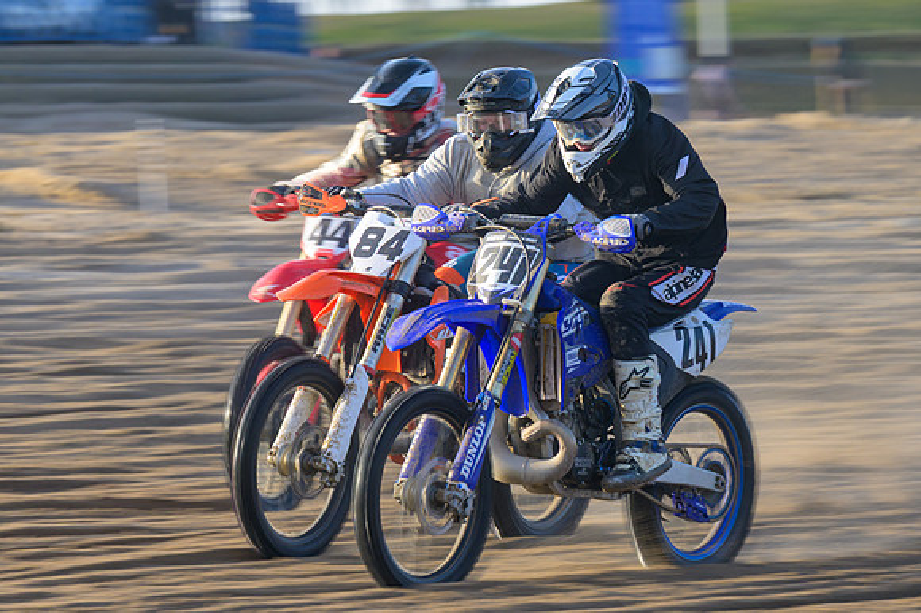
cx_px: 462
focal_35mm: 423
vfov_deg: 3.2
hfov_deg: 4.9
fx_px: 10820
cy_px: 260
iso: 200
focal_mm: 200
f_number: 8
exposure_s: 1/160
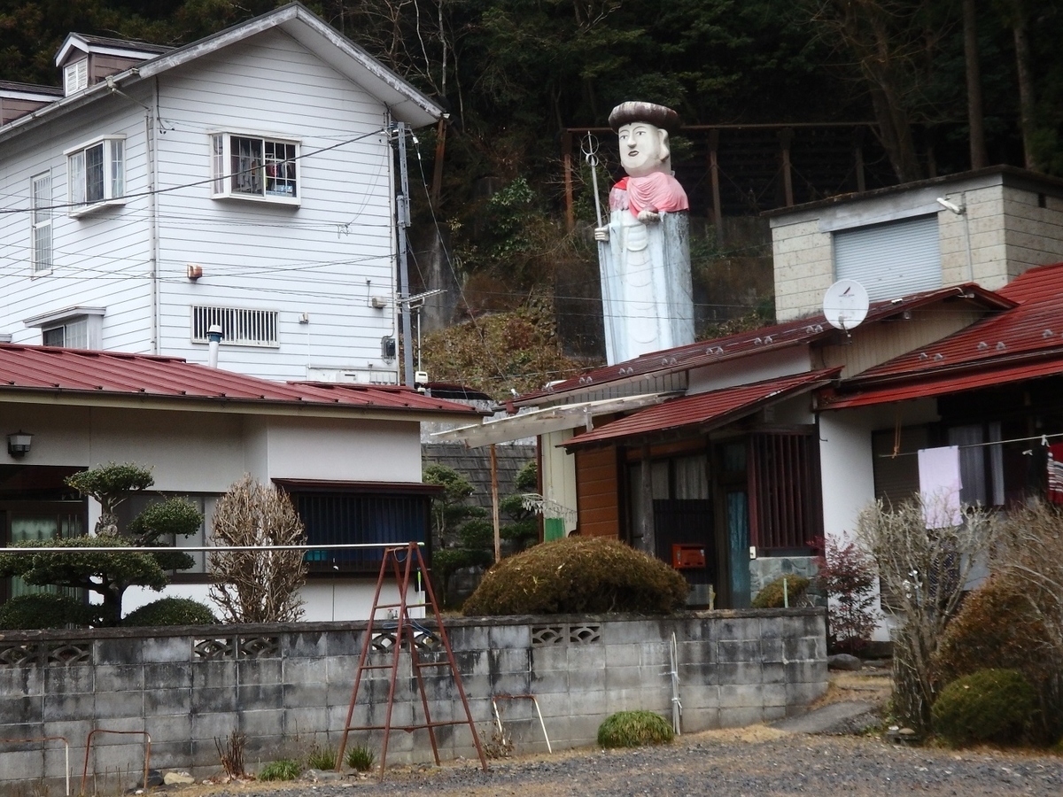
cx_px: 532
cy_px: 398
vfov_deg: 22.3
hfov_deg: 29.4
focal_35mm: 66
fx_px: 2027
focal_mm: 11.9
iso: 250
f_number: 4.4
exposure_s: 1/60
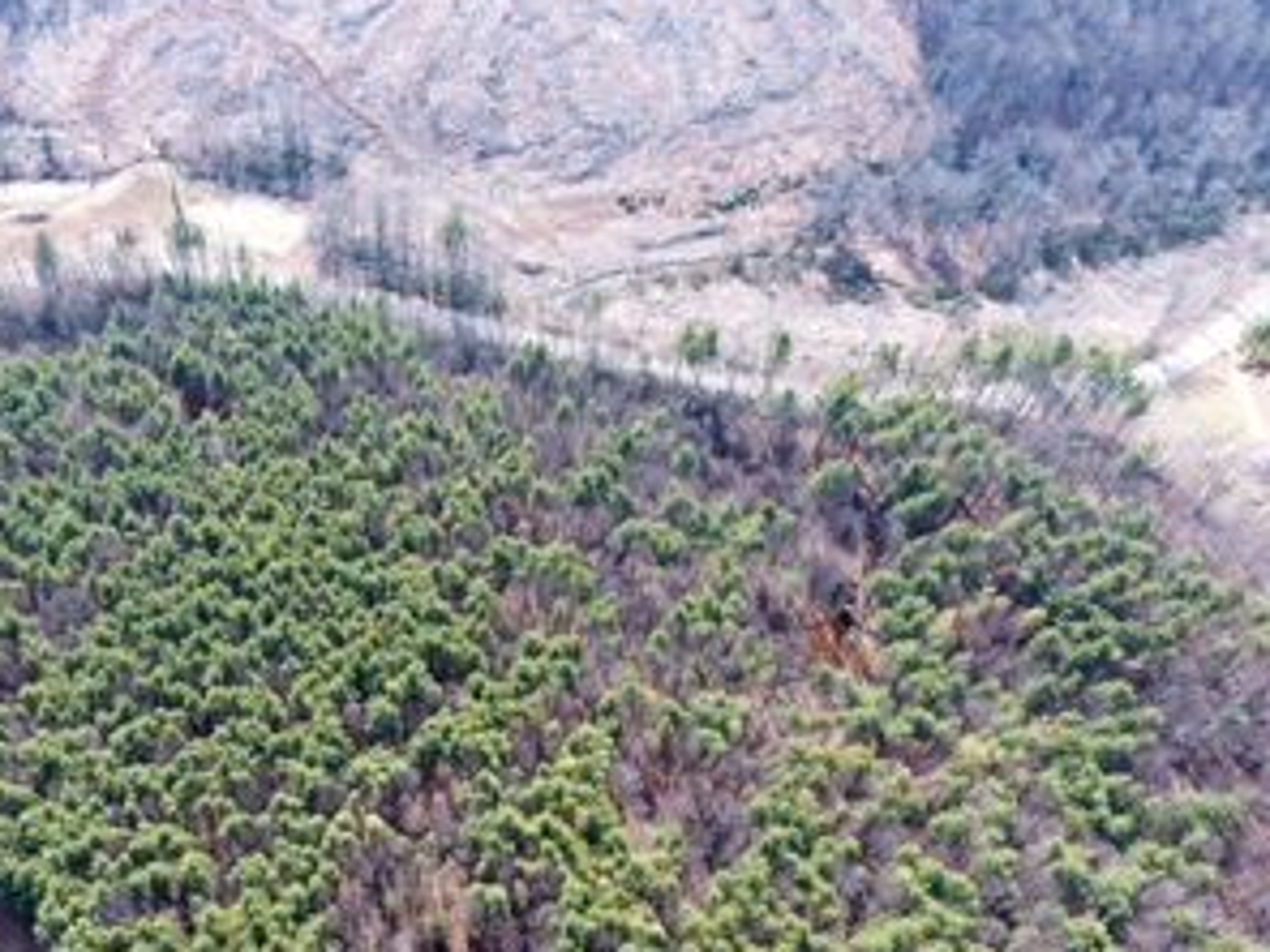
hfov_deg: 63.5
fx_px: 991
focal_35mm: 27
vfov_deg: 50.9
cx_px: 416
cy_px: 592
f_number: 2.8
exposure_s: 1/167
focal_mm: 3.61
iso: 100
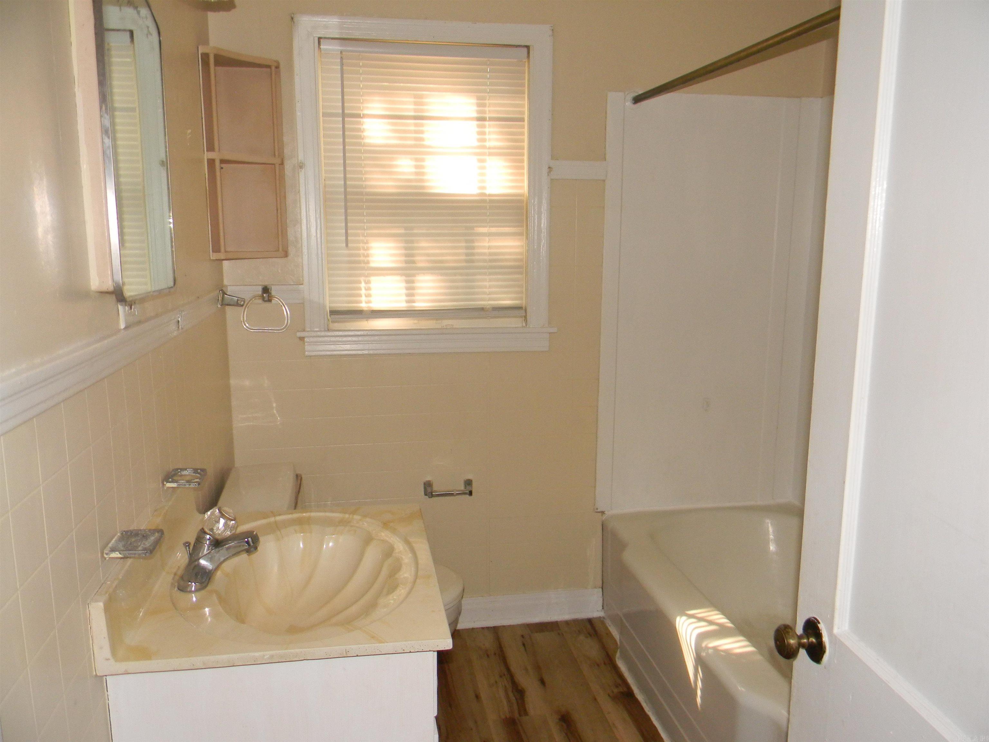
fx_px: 800
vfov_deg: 49.7
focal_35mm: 28
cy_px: 371
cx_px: 494
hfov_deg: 63.4
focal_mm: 5
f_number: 3.5
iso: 200
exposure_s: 1/26
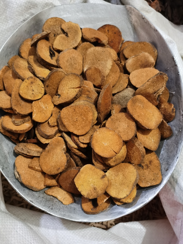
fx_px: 190
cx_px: 92
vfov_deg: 65.3
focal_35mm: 27
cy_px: 122
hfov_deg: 51.3
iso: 500
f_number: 1.8
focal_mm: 5.58
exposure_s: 1/33.3
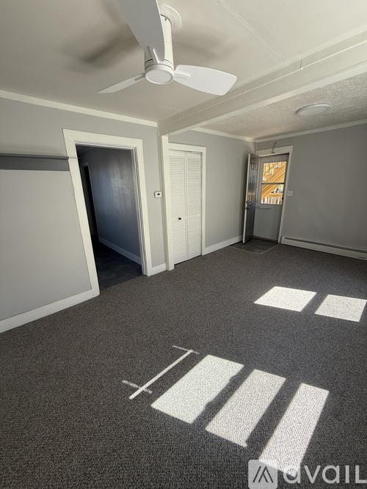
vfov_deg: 102.1
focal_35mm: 14
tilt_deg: -16.8
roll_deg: +0.9
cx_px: 184
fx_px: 198
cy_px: 244
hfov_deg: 85.7
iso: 80
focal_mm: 2.22
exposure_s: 1/99
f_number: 2.2
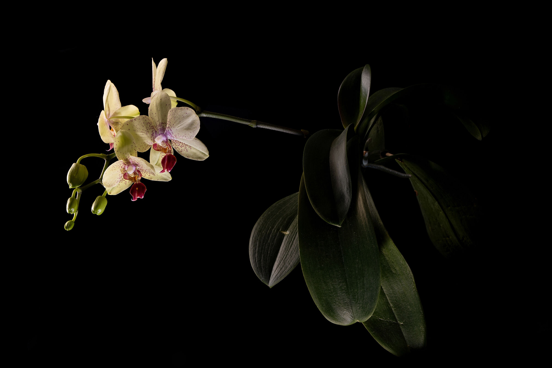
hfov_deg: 20.4
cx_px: 276
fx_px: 1533
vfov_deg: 13.7
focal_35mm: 100
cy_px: 184
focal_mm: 100
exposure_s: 2
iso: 100
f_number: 13
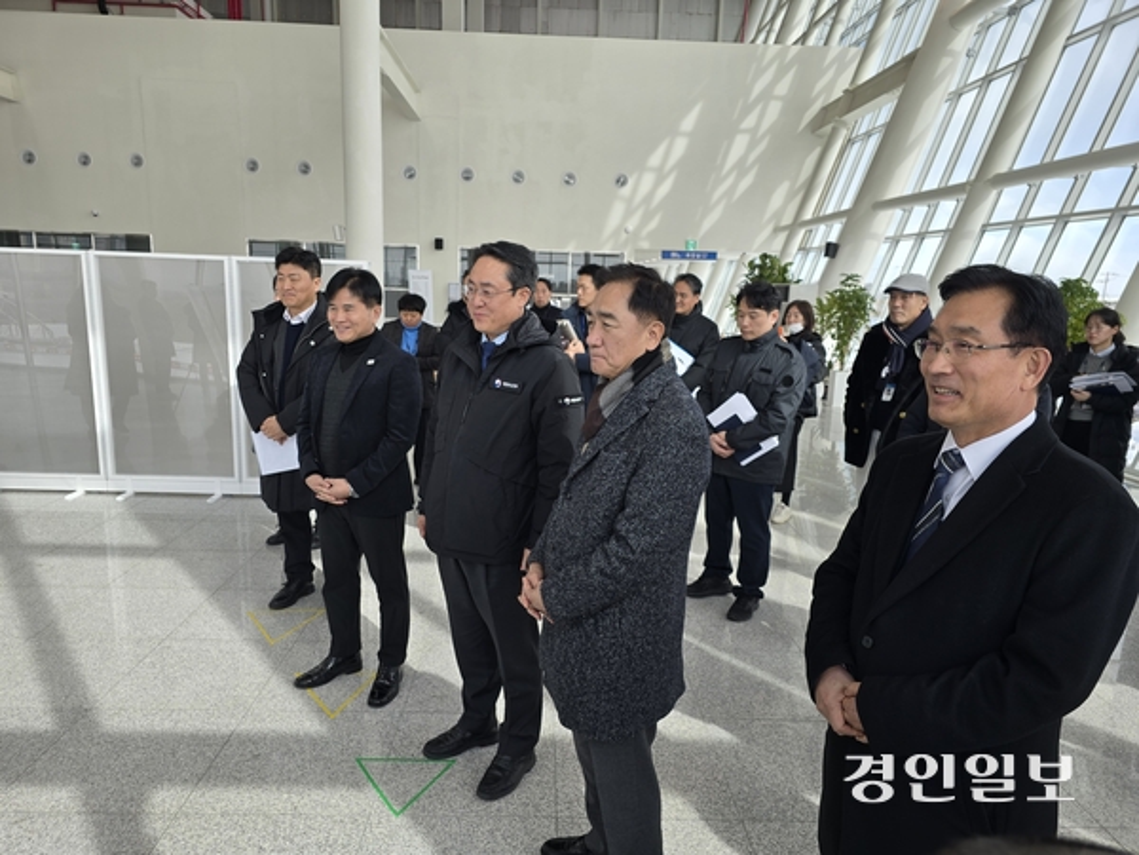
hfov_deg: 73.9
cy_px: 428
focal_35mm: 23
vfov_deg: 58.9
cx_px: 570
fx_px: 757
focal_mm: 6.3
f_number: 1.7
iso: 12
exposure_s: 1/154
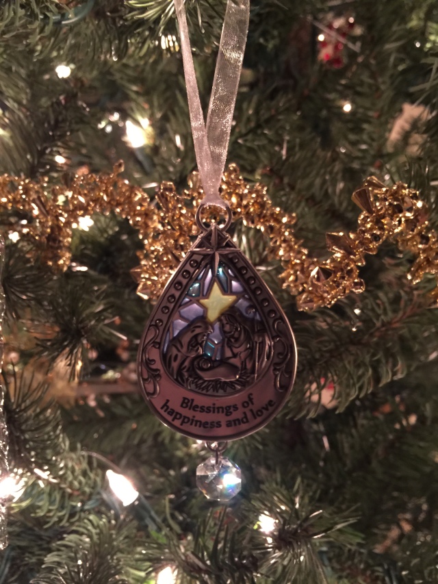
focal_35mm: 29
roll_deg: +2.0
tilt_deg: -9.6
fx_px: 489
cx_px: 219
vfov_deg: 61.7
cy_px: 292
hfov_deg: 48.2
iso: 80
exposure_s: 1/4
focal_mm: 4.15
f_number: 2.2
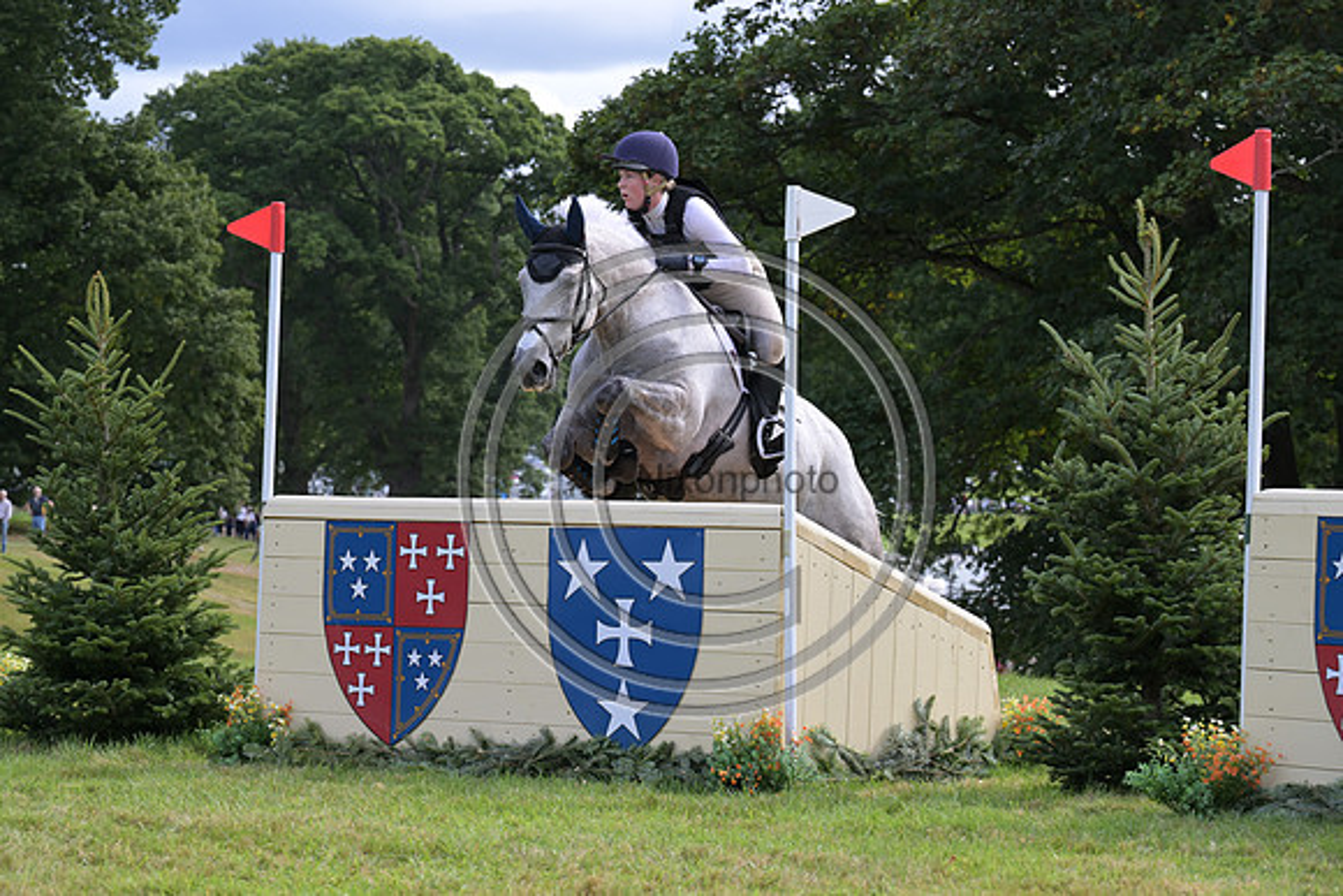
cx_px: 672
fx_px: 4478
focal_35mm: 120
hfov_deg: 17.1
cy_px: 448
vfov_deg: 11.4
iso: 1250
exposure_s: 1/1250
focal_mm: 120
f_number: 8
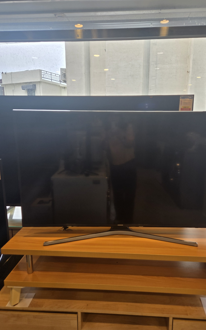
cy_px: 169
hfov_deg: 49.2
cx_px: 116
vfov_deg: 72.5
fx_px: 225
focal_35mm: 25
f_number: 1.8
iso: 40
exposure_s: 1/120
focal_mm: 5.4
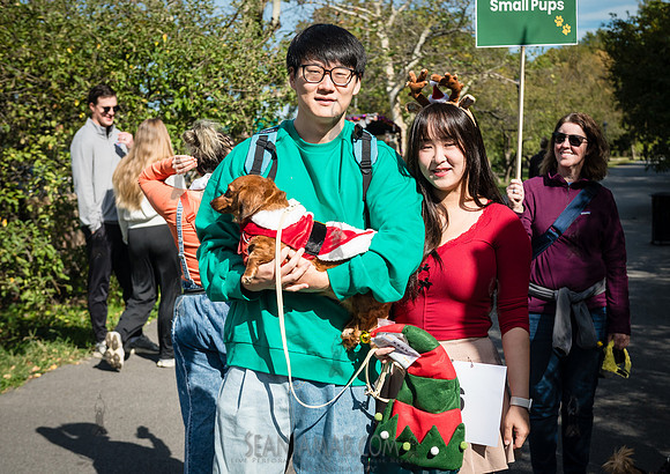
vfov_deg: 23.9
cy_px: 245
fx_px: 1117
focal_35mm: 59
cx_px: 397
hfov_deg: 33.3
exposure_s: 1/5000
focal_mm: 50
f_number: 5
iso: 1000
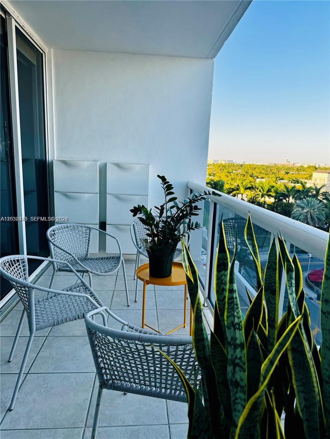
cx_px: 165
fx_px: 305
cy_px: 220
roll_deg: -1.7
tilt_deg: -11.3
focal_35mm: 24
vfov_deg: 71.6
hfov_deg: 56.8
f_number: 1.78
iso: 80
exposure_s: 1/518
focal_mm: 6.86
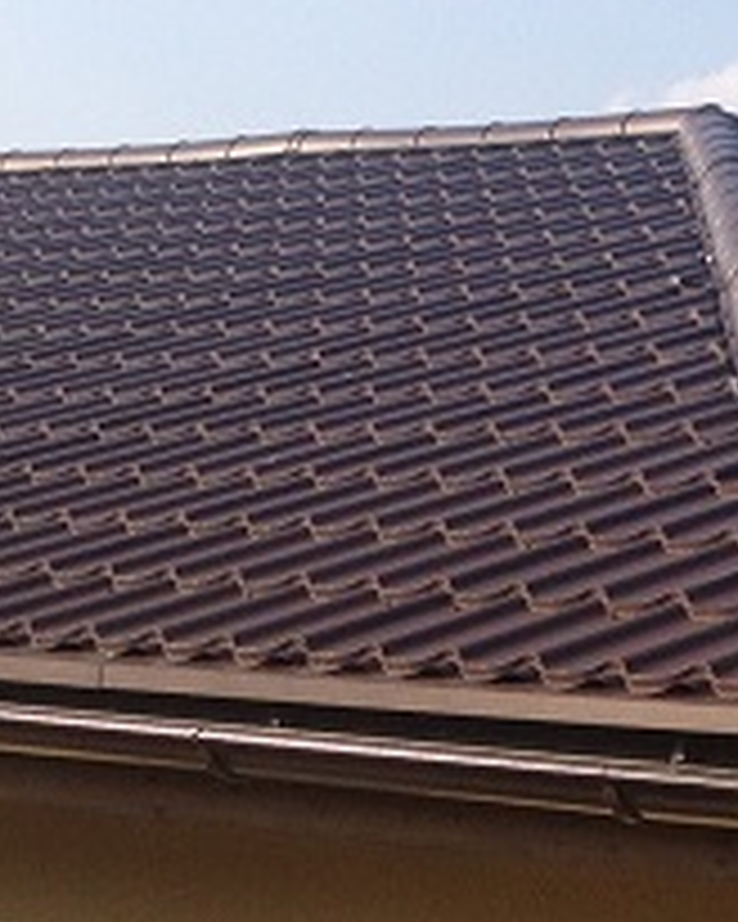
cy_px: 1102
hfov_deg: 9.9
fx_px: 4232
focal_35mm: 155
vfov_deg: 12.2
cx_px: 706
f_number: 2.4
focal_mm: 4.28
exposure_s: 1/1346
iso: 50
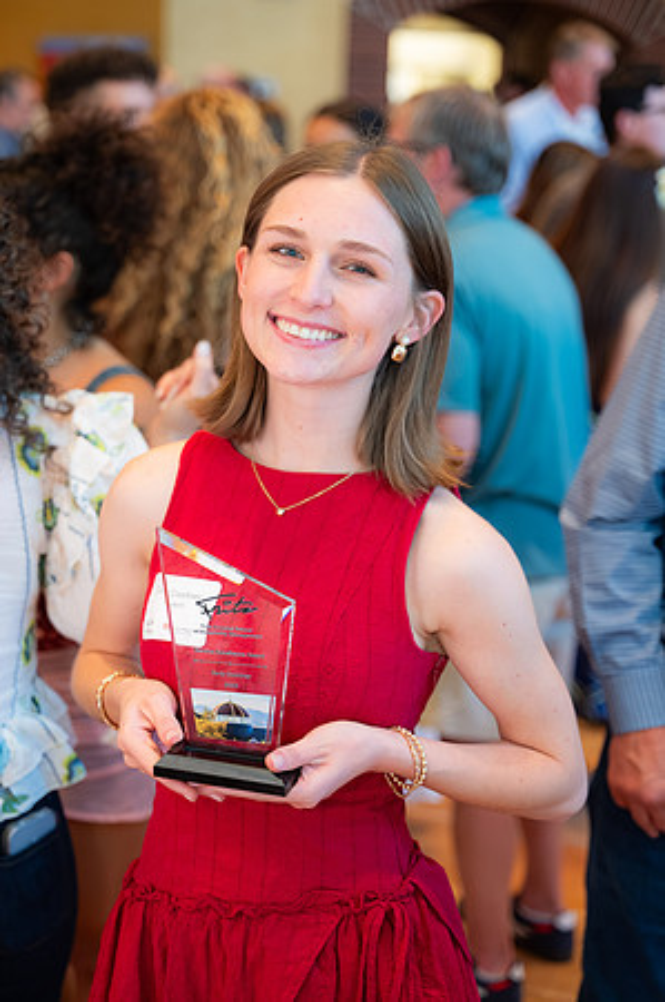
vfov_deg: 34.0
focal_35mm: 59
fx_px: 1638
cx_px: 332
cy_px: 501
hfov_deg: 22.9
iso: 2000
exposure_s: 1/125
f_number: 2.8
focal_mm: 59
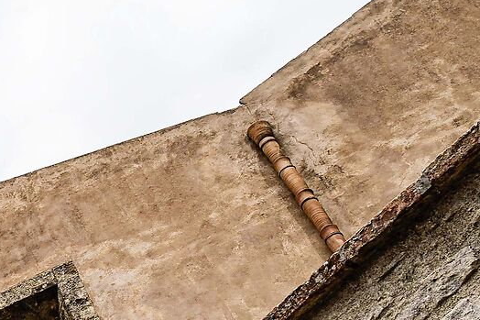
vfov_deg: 12.1
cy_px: 408
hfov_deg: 15.6
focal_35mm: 110
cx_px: -414
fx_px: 1466
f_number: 10
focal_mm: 24
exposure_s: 1/250
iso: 125
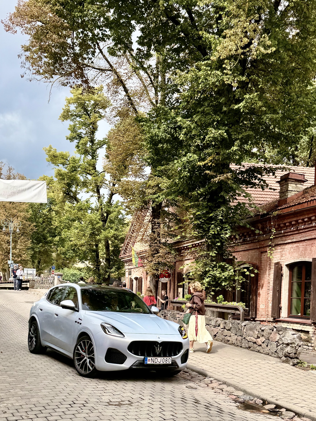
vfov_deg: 67.3
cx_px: 164
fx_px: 317
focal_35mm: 26
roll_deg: -1.9
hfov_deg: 53.0
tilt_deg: -2.2
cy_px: 215
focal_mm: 6.76
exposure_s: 1/1032
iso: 80
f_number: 1.78
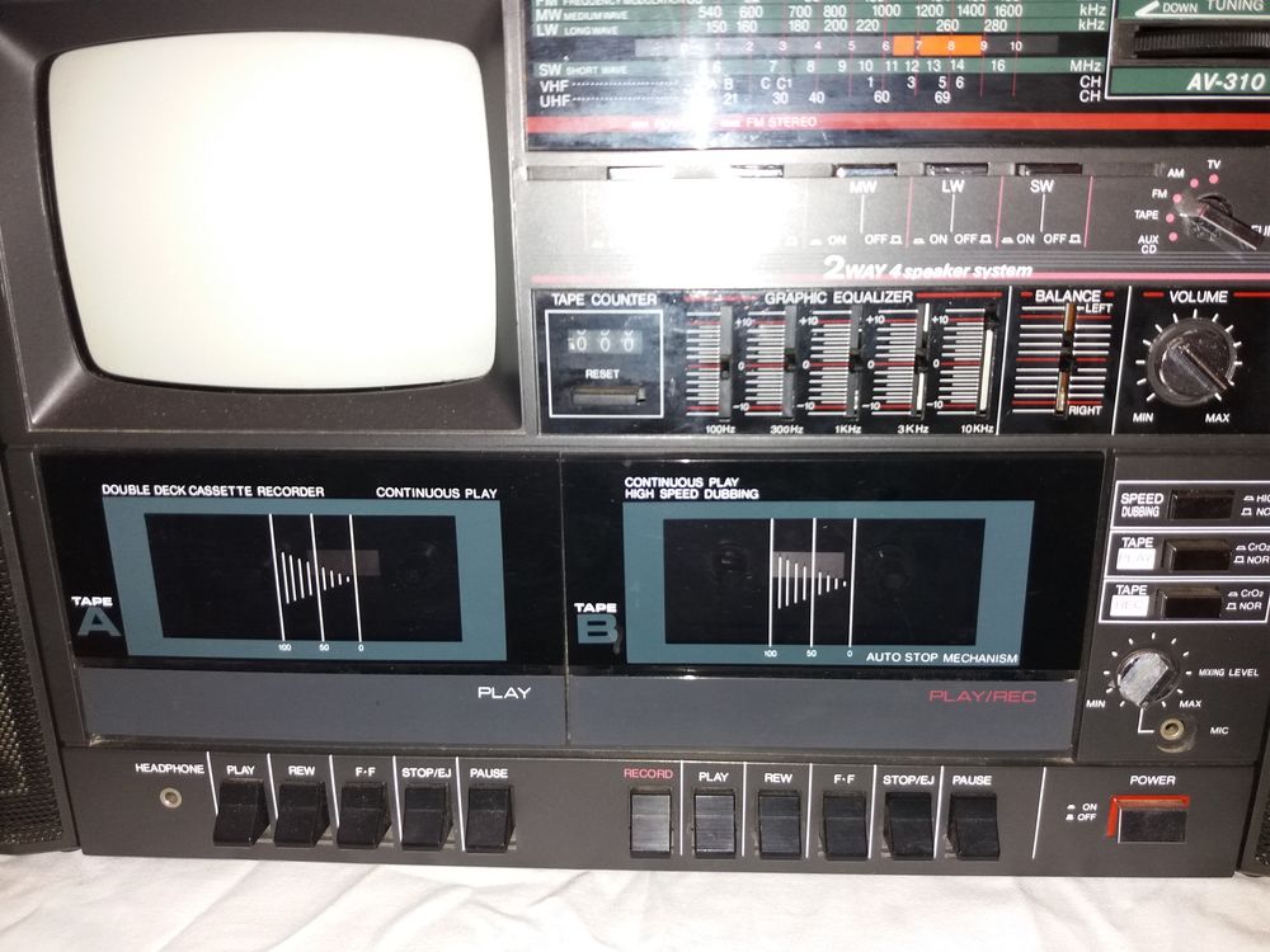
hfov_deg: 63.4
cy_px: 476
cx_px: 635
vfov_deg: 49.7
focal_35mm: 28
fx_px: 1027
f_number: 1.9
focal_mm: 3.7
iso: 64
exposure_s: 1/36
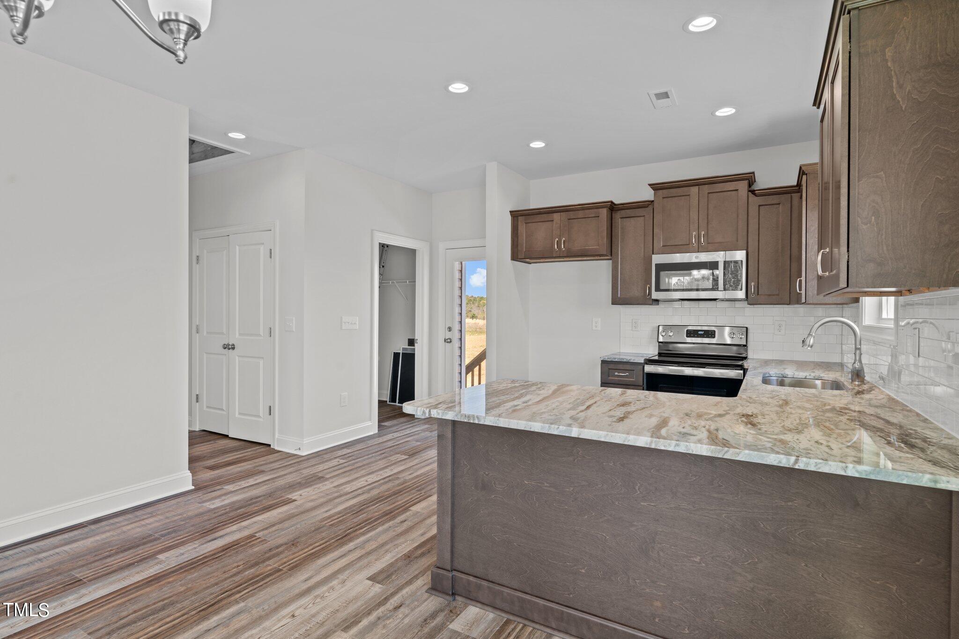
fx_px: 506
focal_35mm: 19
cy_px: 320
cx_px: 480
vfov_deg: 64.6
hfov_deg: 86.9
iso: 400
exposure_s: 1/2.5
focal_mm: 19
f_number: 8
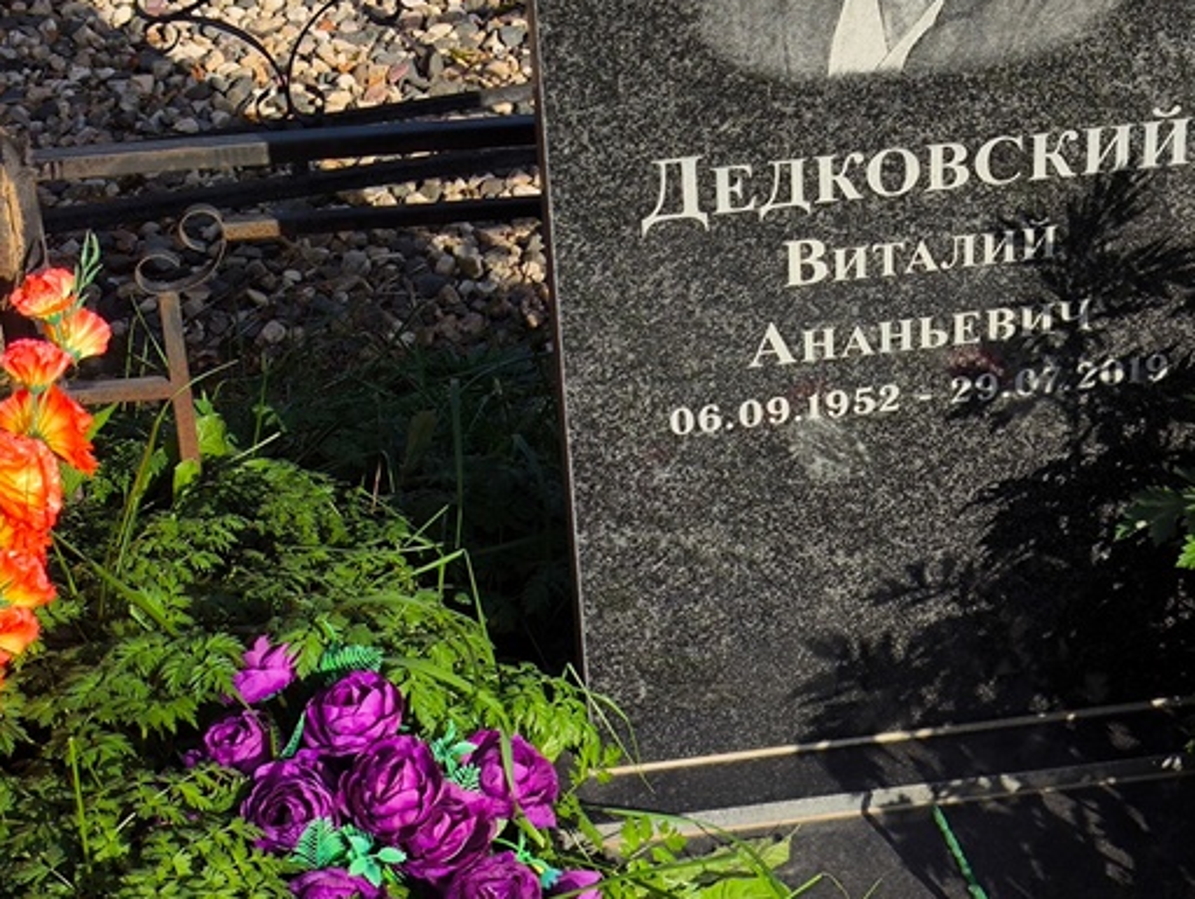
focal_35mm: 78
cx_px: 676
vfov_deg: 18.9
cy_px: 311
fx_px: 2695
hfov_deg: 25.0
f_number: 1.7
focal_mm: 4.71
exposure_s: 1/1908
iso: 50
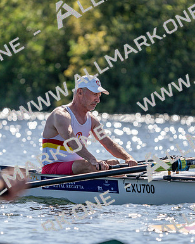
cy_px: 122
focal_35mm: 487
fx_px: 3513
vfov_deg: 4.0
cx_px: 91
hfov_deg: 3.2
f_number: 6.3
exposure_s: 1/2000
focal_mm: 344
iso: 320
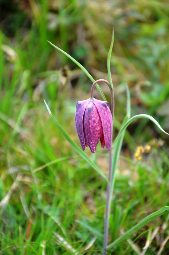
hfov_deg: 8.7
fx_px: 1111
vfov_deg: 13.1
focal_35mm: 158
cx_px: 84
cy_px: 128
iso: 200
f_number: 5.6
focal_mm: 105
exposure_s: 1/125
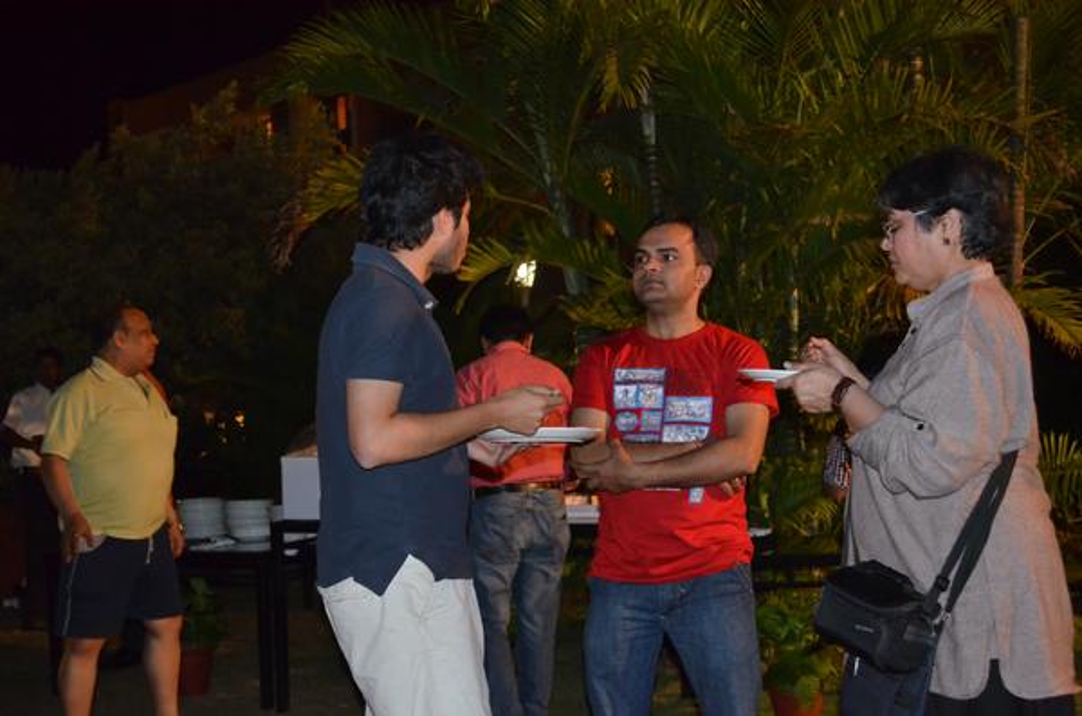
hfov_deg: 39.0
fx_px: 1529
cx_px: 541
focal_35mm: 51
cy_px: 358
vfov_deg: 26.3
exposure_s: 1/60
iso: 3200
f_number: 5
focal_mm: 34
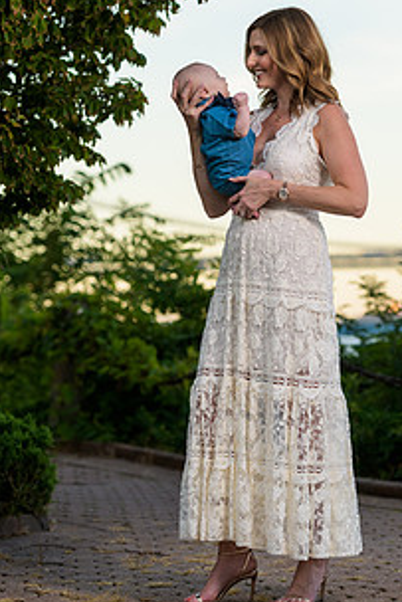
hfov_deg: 9.1
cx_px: 295
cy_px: 204
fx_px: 2526
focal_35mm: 151
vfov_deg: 13.6
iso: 200
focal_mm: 102
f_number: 4
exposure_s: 1/250
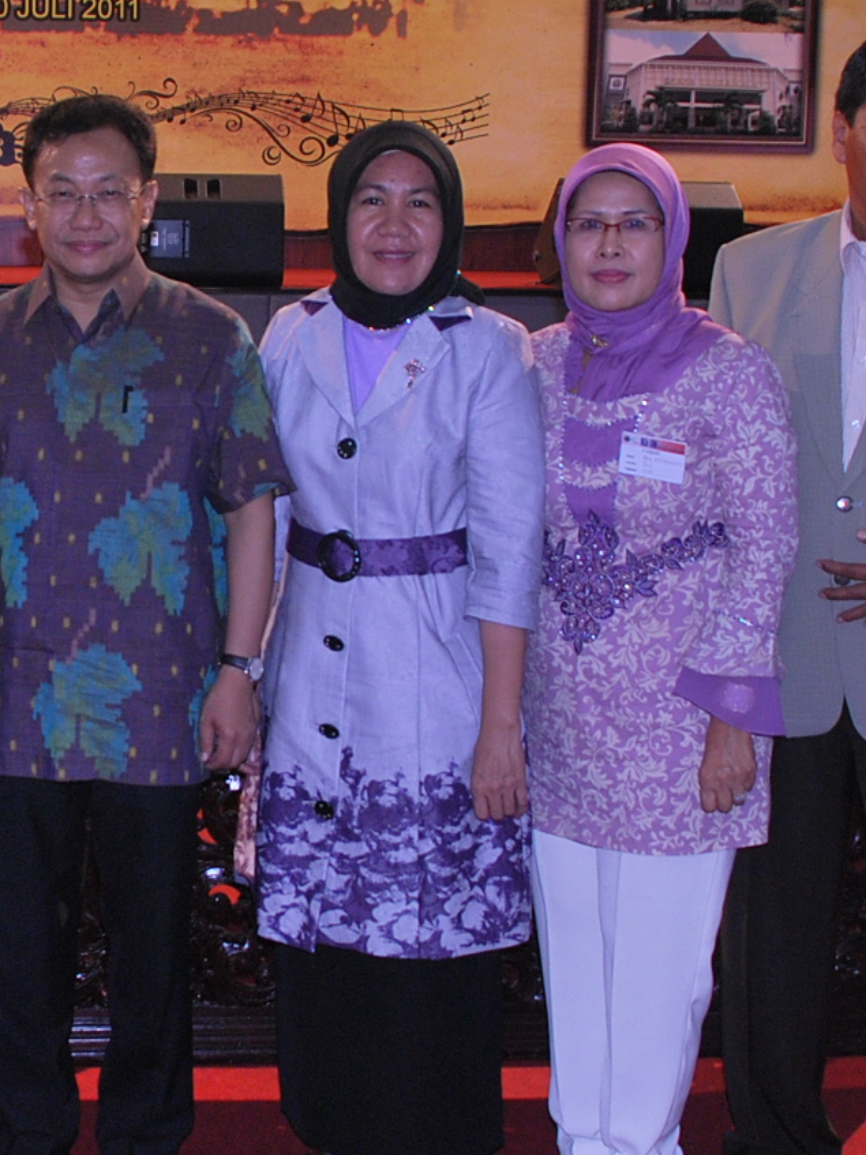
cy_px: 533
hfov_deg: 21.8
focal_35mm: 66
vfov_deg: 29.4
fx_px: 2202
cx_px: 108
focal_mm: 20
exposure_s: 1/30
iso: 400
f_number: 4
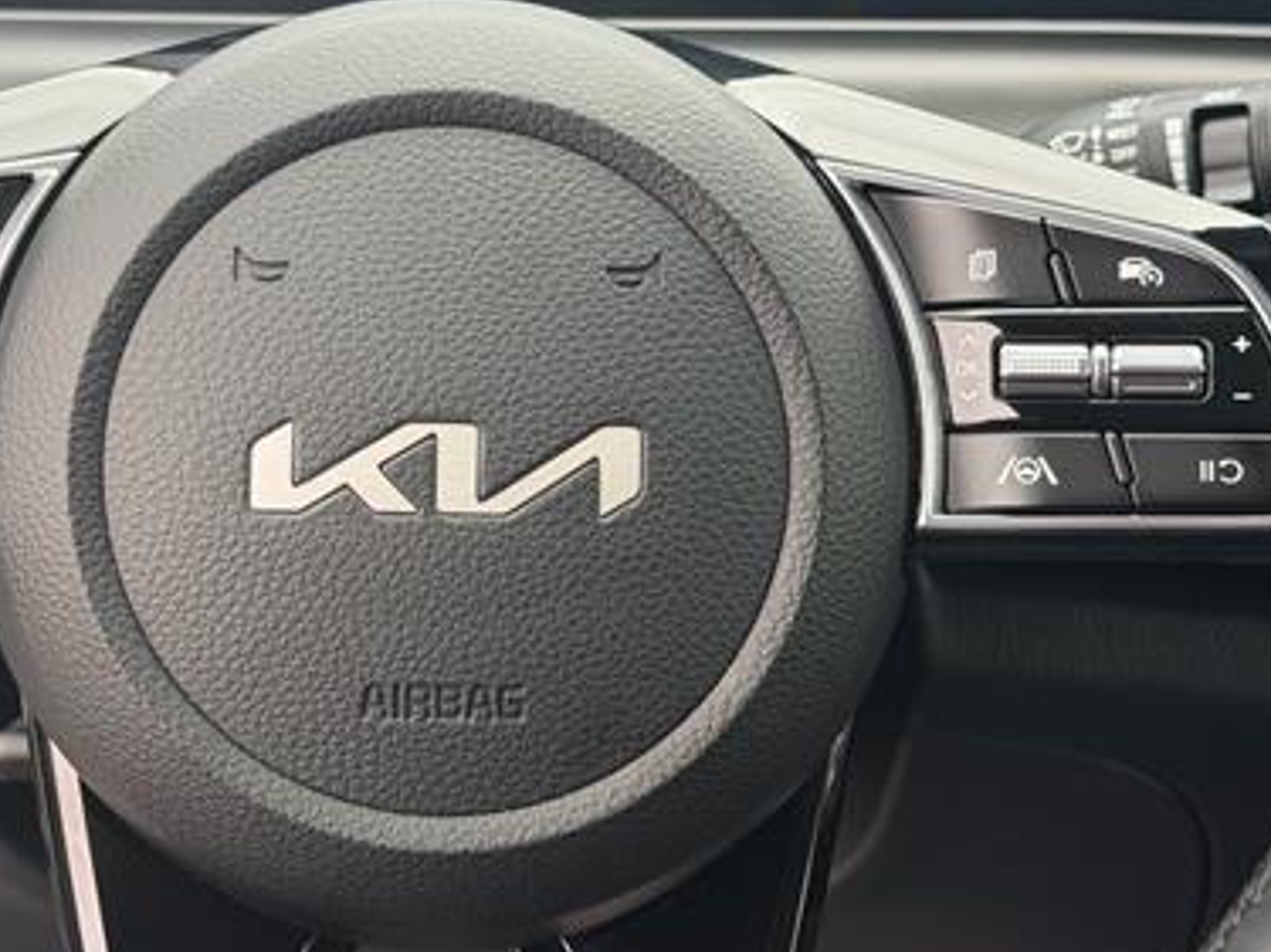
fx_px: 3010
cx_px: 424
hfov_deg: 23.7
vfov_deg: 17.9
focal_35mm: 82
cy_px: 298
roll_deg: +0.3
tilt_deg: -25.7
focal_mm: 6.76
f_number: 1.78
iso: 64
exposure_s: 1/263
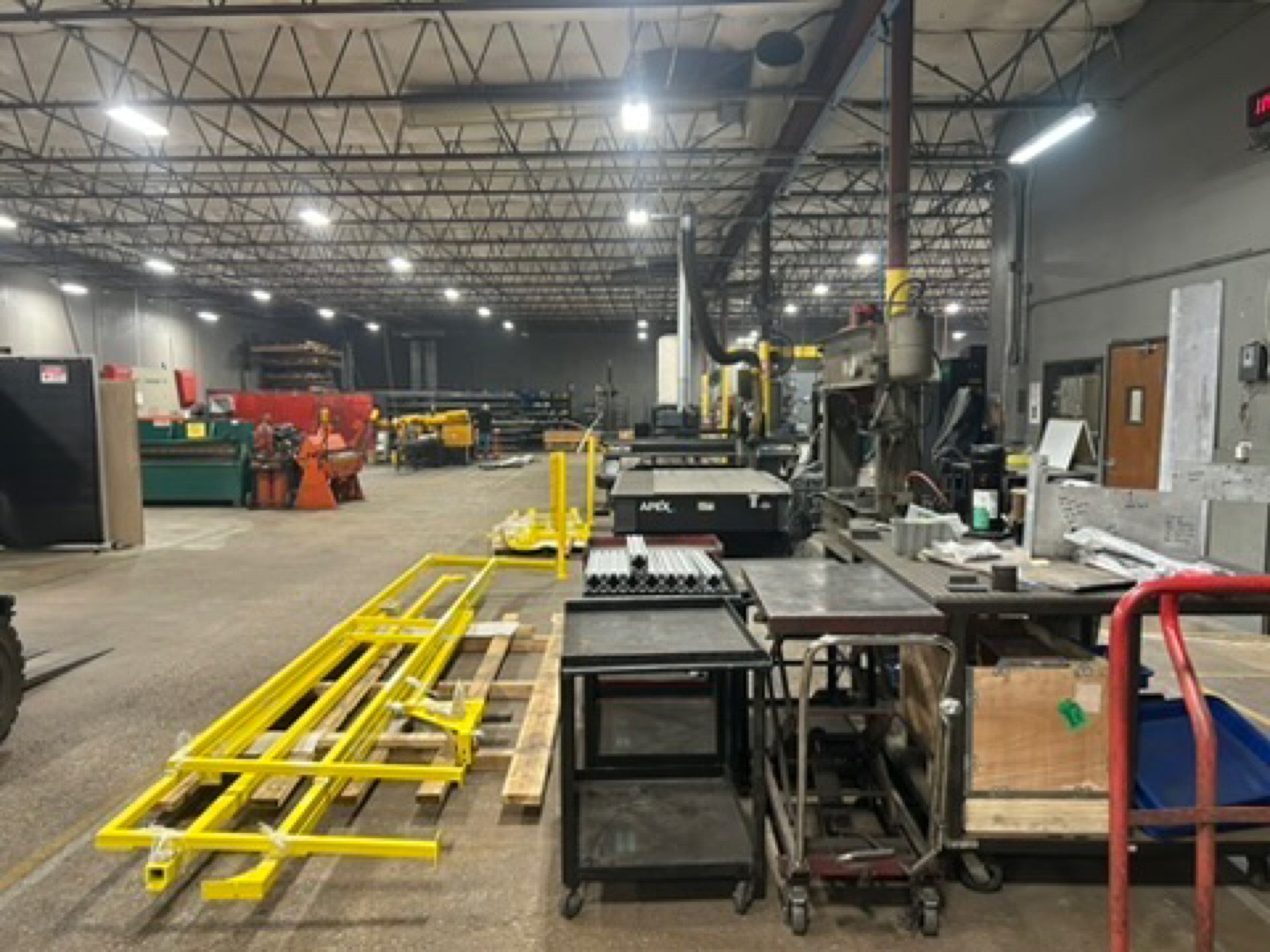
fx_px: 954
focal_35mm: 26
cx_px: 635
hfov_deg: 67.3
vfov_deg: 53.1
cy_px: 476
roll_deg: +0.4
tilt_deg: -4.7
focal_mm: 5.7
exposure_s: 1/60
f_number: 1.5
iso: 160
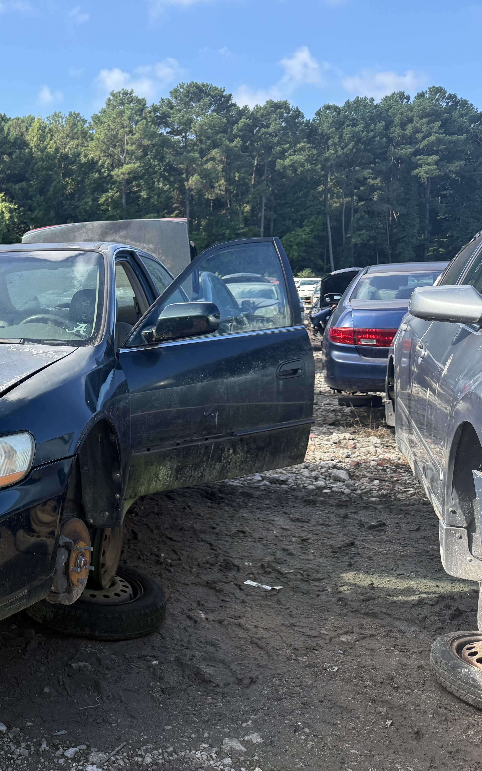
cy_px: 386
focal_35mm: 34
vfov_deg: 56.7
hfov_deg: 33.3
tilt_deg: -1.2
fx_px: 715
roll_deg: -2.9
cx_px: -28
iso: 100
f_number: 1.78
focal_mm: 6.76
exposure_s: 1/1230
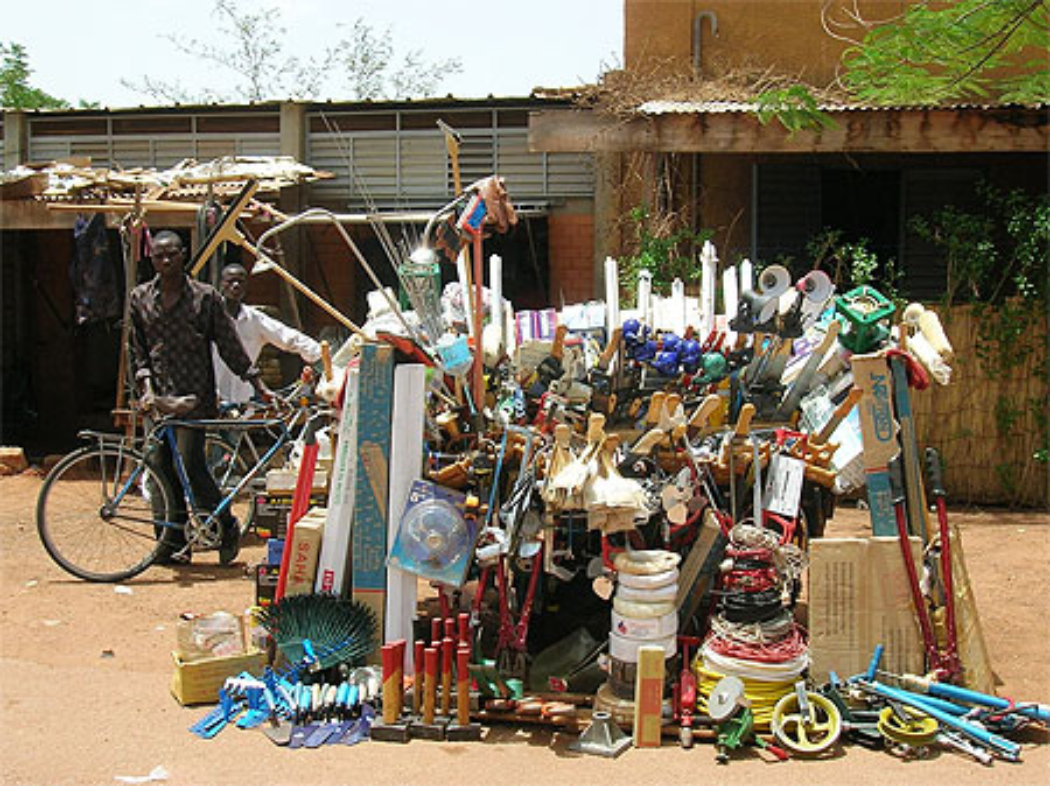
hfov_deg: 44.8
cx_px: 525
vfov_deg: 34.3
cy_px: 393
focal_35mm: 42
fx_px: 1273
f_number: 5.2
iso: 50
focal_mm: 7
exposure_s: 1/226
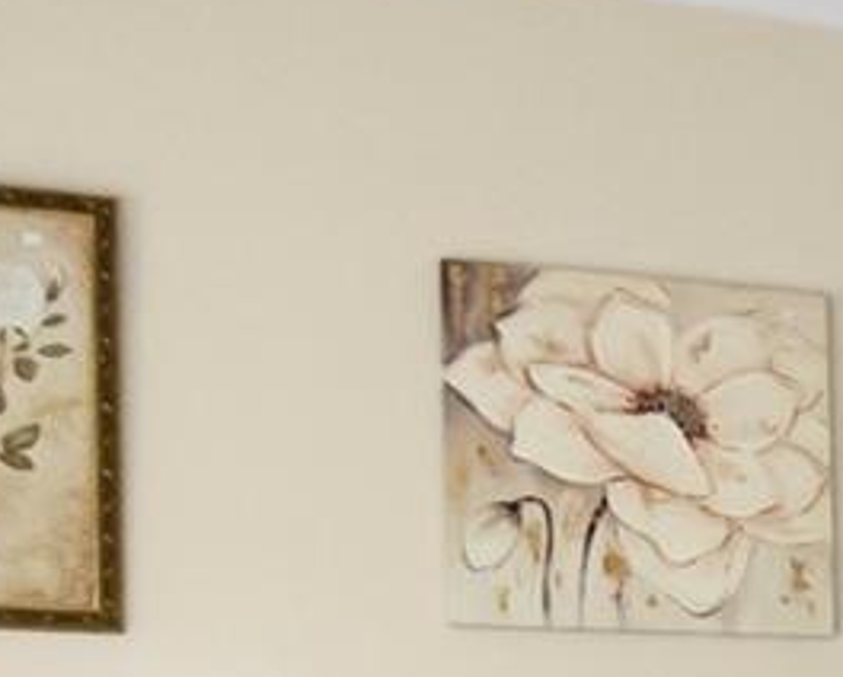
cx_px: 2101
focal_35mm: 109
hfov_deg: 12.9
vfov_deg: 13.3
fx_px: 2724
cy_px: 1062
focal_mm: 10
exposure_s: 1/30
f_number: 4.5
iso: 1250
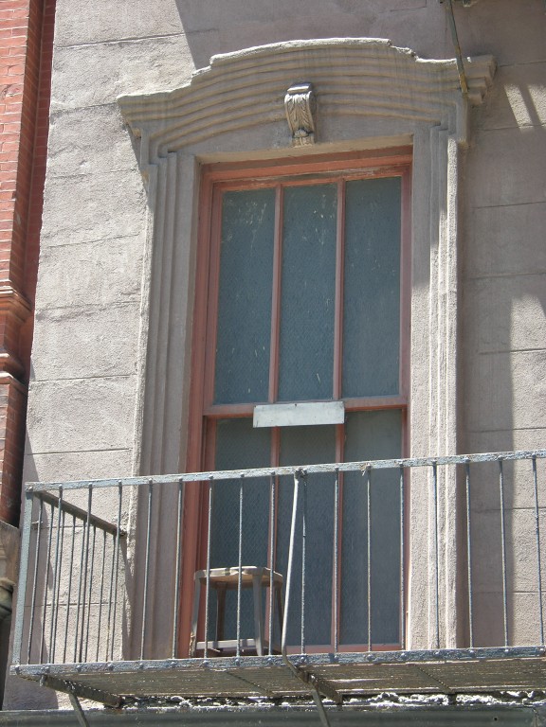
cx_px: 273
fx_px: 1956
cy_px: 364
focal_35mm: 93
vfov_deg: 21.1
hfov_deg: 15.9
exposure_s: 1/55.2
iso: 50
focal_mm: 23.7
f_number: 3.6
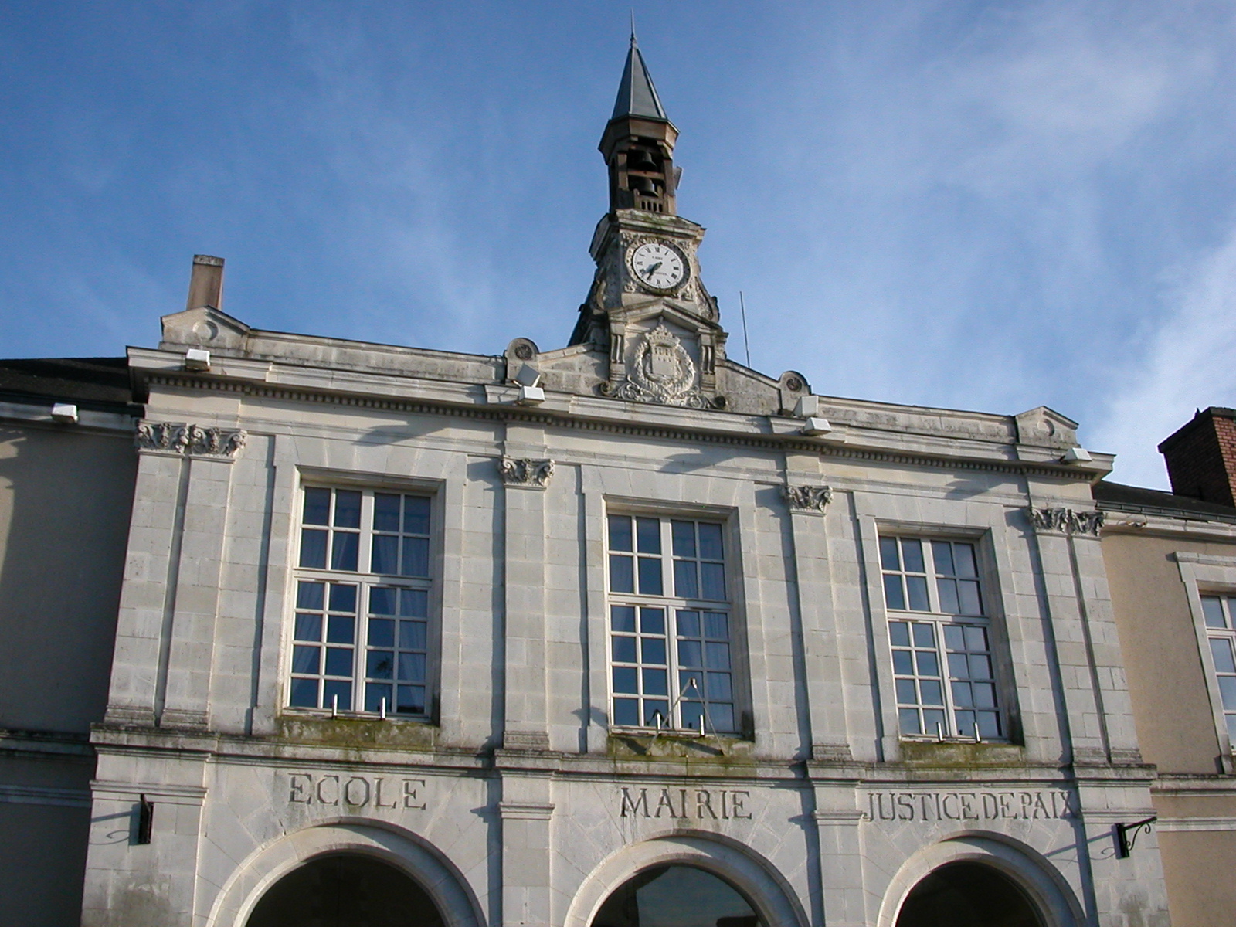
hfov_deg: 50.1
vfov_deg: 38.7
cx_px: 618
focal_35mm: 37
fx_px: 1321
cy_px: 464
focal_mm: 5.6
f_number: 4.5
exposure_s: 1/464
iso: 100
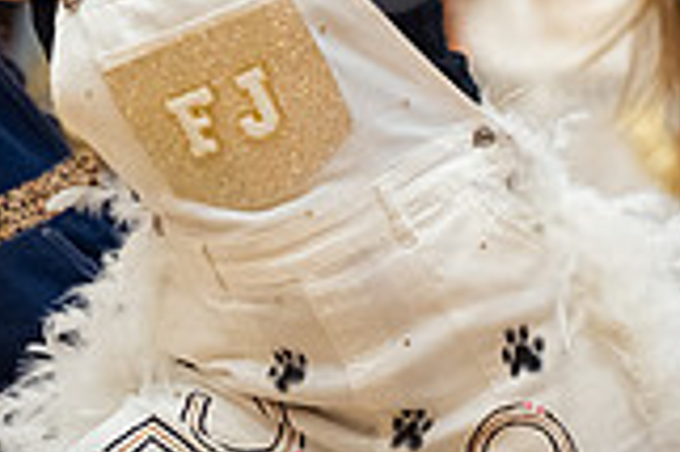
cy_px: -315
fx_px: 12227
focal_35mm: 648
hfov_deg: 3.2
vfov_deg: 2.1
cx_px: 351
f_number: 3.2
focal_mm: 180
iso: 3200
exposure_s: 1/1000
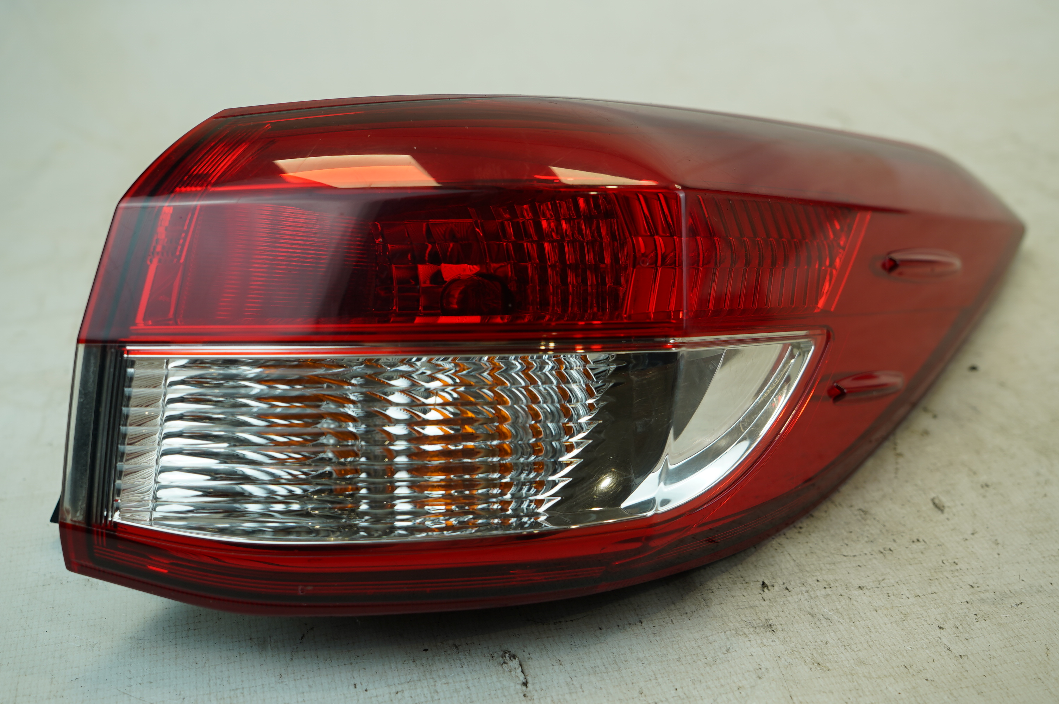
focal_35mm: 45
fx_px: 1323
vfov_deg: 29.8
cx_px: 530
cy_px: 352
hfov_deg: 43.6
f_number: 4
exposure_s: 1/100
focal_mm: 30
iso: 100
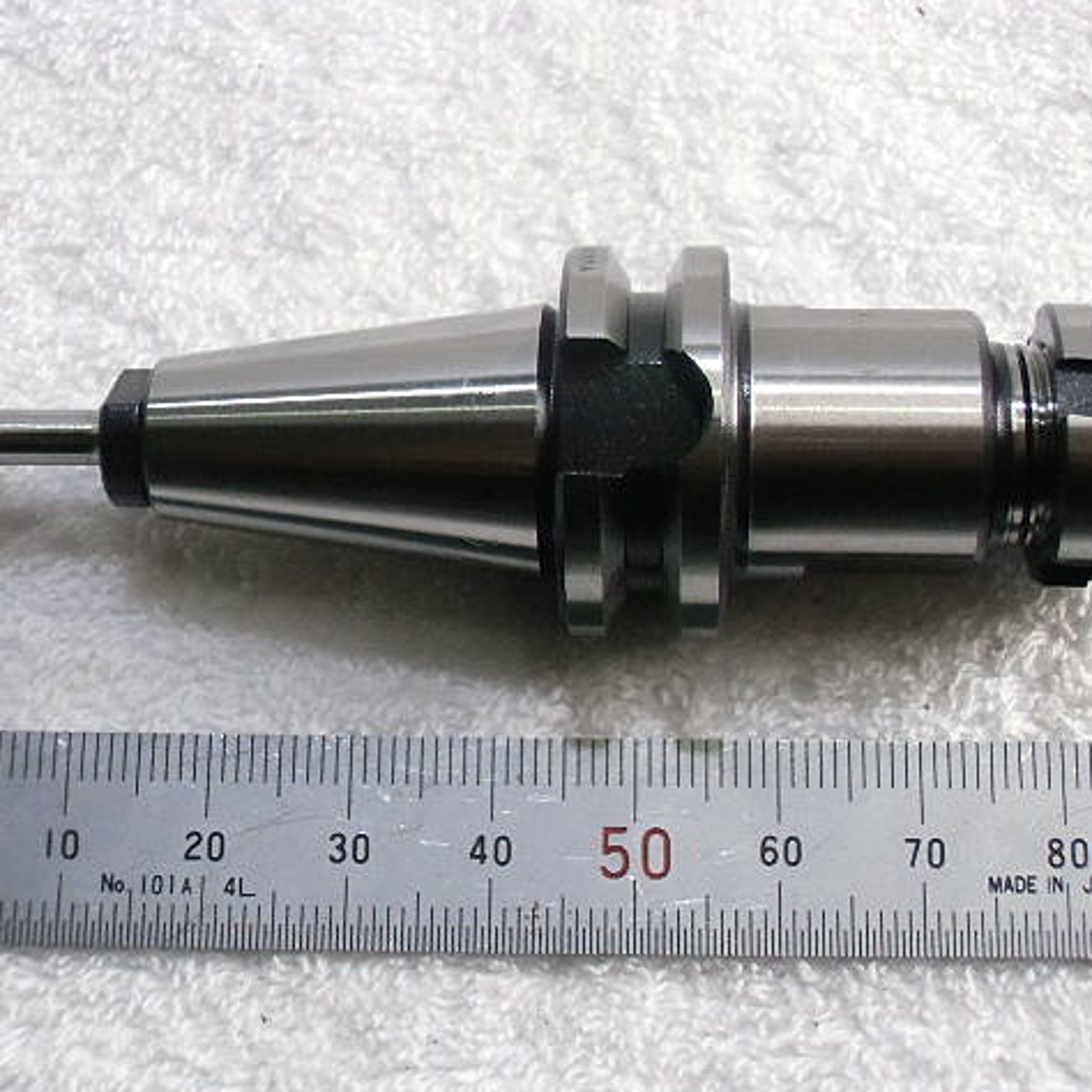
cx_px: 553
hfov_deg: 27.7
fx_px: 2213
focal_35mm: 62
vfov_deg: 27.7
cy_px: 548
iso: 800
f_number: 4.3
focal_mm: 9.16
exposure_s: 1/80
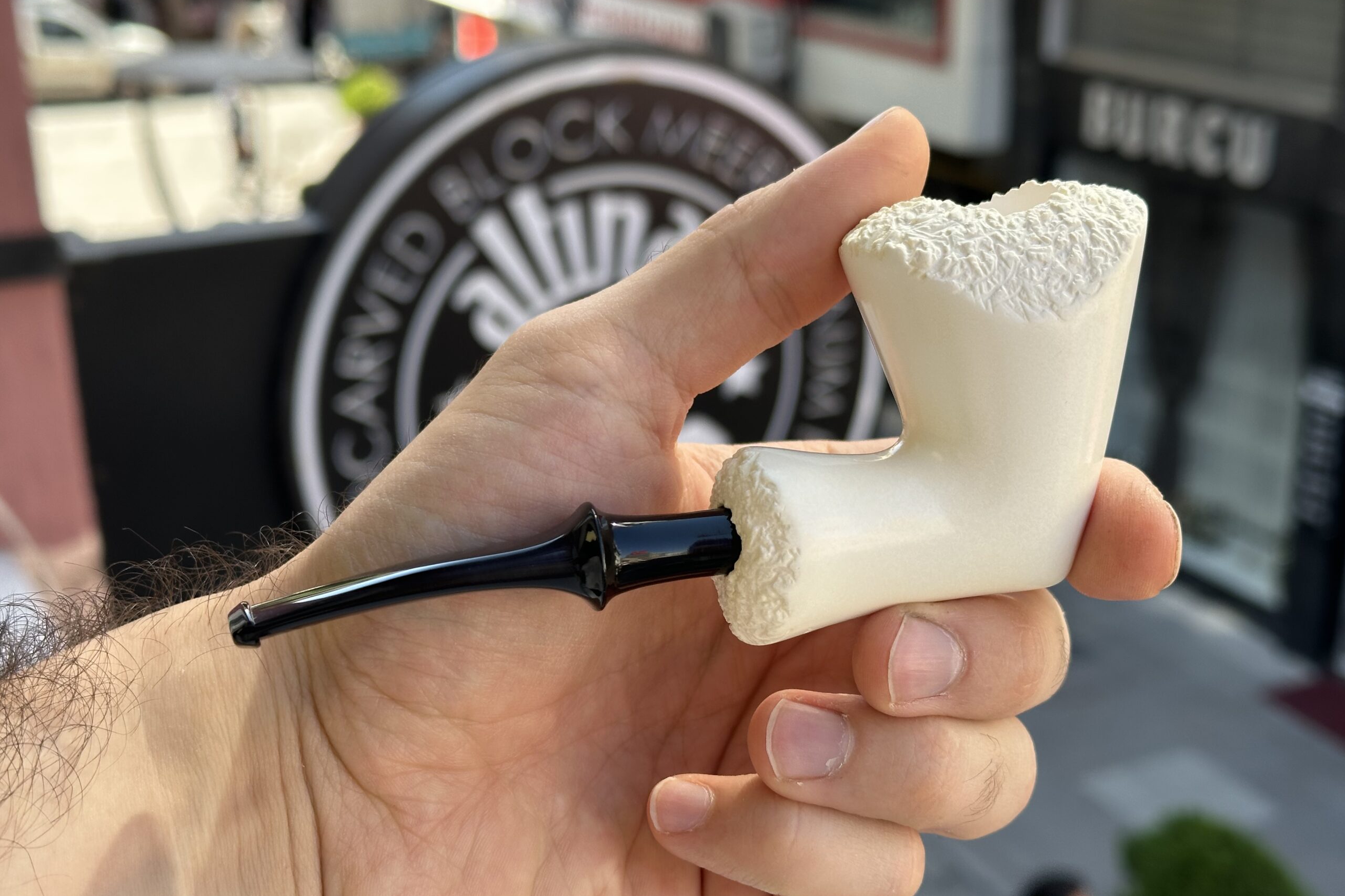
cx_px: 673
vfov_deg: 27.0
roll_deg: +0.6
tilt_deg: -20.3
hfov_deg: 39.6
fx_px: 1868
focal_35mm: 50
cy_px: 465
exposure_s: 1/577
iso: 64
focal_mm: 6.86
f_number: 1.78
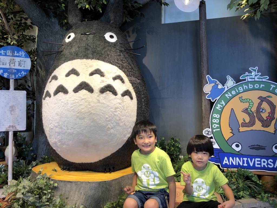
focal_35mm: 28
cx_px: 138
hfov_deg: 63.4
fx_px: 224
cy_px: 104
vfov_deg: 49.7
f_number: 1.8
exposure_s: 1/50
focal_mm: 3.99
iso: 32
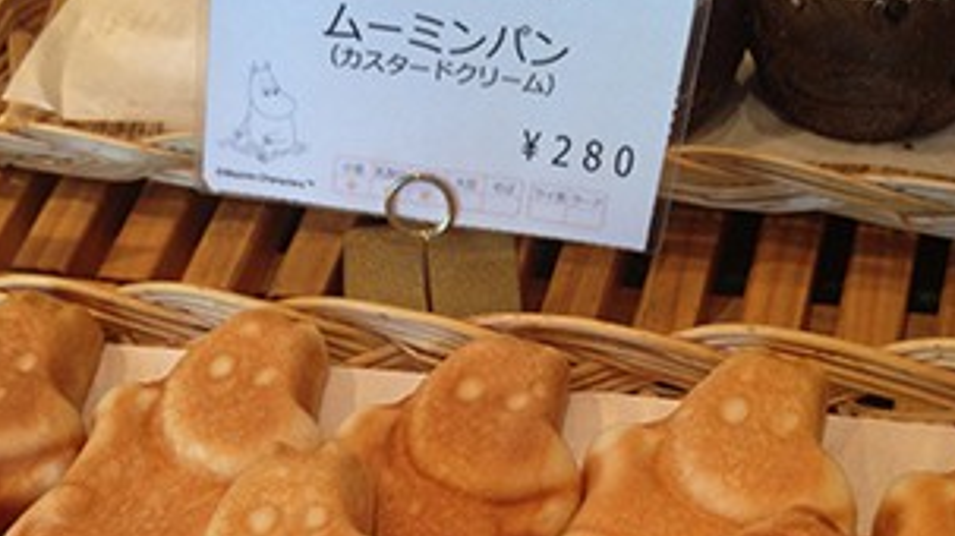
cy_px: 692
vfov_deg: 14.8
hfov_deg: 27.2
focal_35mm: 78
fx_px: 1974
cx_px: 410
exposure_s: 1/30
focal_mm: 4.28
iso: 50
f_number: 2.4
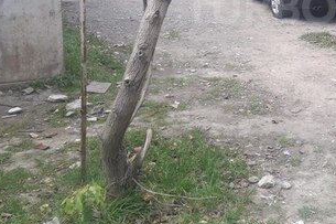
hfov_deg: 30.6
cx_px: 297
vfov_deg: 20.9
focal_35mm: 63
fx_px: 588
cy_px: 7
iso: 40
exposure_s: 1/162
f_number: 1.9
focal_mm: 3.7
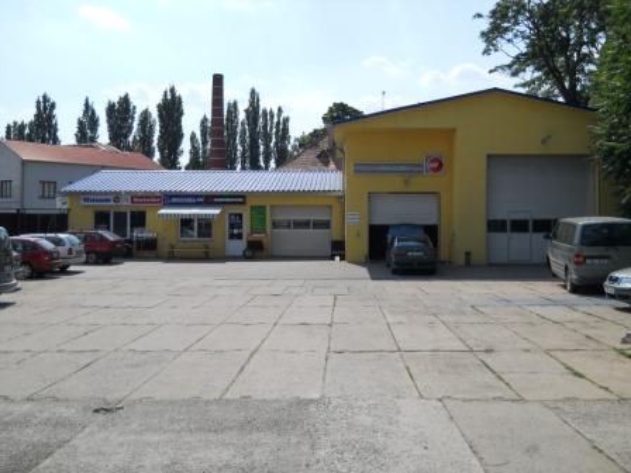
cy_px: 236
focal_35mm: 41
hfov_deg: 45.8
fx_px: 747
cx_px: 316
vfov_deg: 35.1
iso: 80
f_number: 5.5
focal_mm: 6.72
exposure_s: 1/500
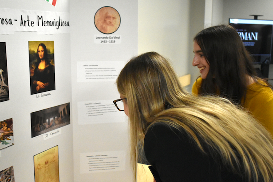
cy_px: 90
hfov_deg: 46.3
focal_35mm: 42
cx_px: 118
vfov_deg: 31.9
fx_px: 319
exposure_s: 1/400
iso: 3200
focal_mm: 24
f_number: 3.8
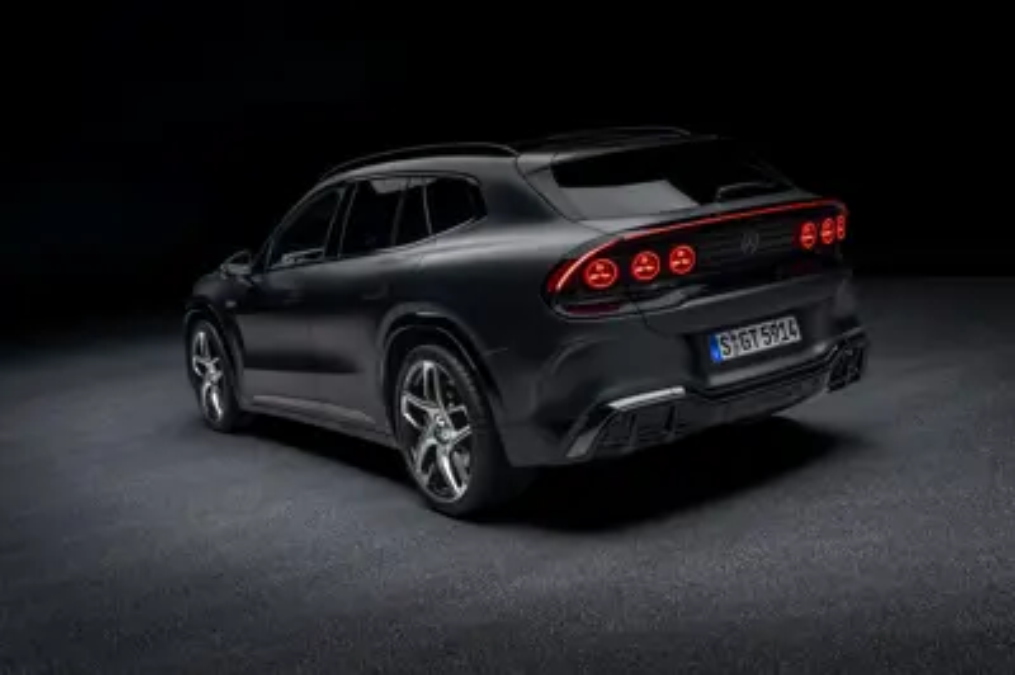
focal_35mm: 35
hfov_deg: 54.5
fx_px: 986
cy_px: 338
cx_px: 508
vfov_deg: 37.8
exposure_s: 1/20
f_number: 7.1
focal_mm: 35
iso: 200
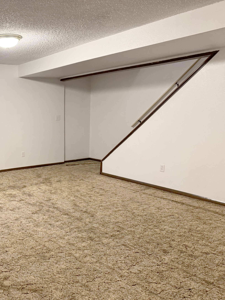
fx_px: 286
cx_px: 20
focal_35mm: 33
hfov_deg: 39.6
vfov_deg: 55.3
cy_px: 155
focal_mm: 6.76
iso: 400
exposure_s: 1/60
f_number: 1.78
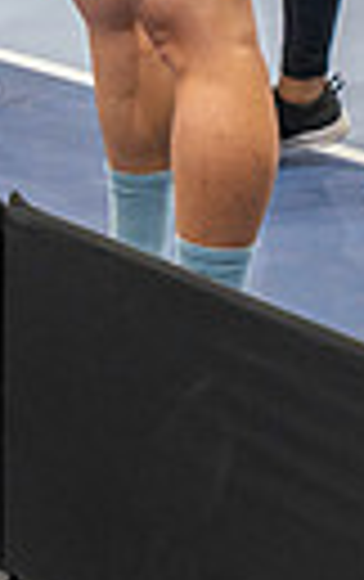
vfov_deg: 8.2
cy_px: -319
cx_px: 130
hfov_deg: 5.3
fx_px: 3939
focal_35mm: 249
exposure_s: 1/160
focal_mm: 70
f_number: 4
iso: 2000
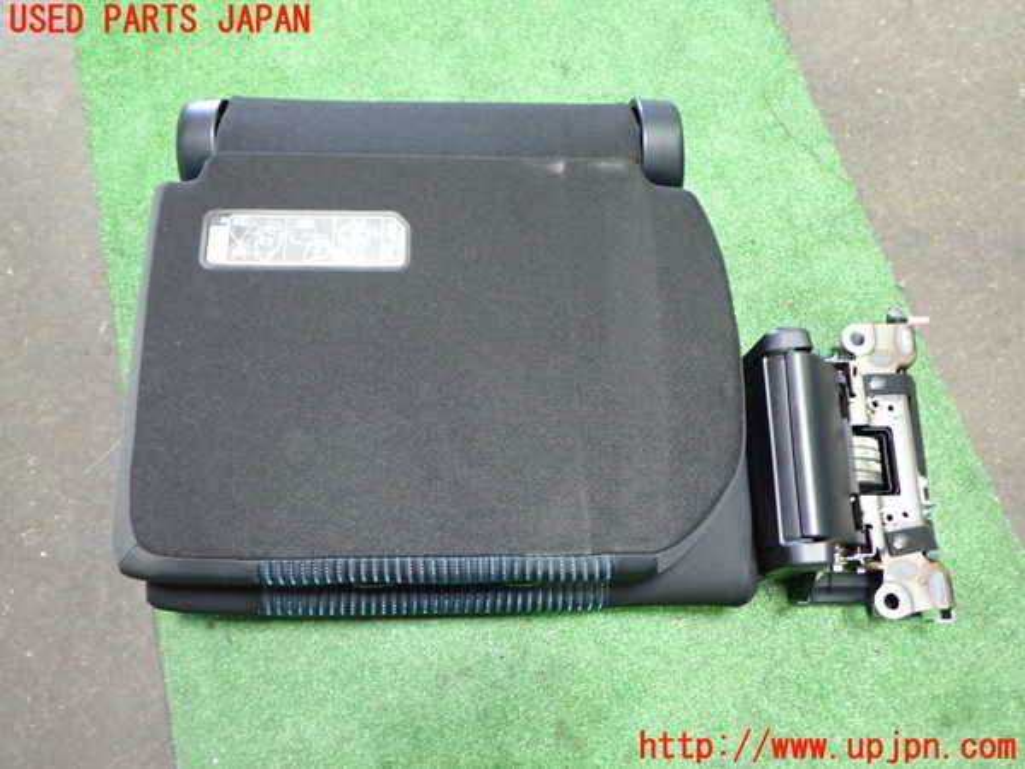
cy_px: 384
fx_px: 888
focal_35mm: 30
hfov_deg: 60.0
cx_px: 512
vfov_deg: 46.8
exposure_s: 1/30
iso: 400
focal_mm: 5.4
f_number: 2.3
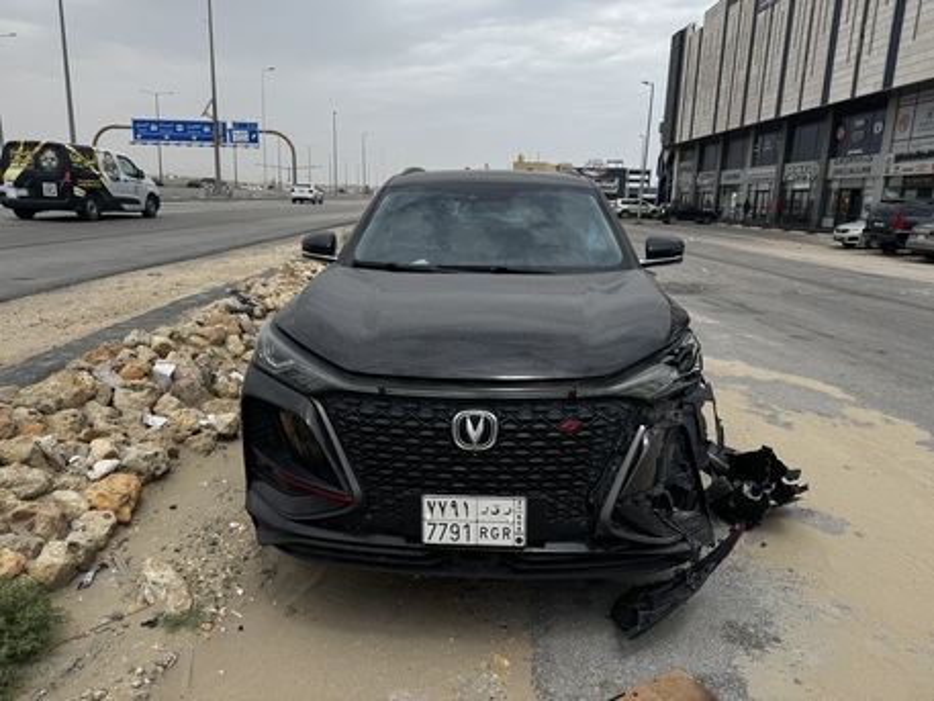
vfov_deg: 56.8
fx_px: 648
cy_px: 350
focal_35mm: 24
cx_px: 467
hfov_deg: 71.6
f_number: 1.78
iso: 80
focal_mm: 6.76
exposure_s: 1/5348
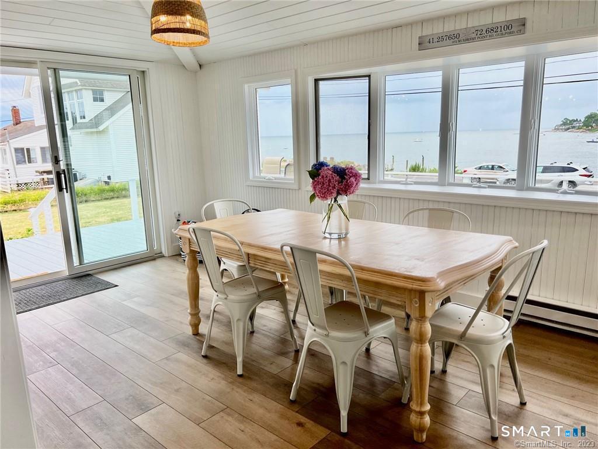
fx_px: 449
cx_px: 299
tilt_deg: -11.9
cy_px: 224
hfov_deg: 67.3
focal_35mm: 26
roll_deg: +1.6
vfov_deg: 53.1
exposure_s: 1/450
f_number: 1.5
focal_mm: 5.7
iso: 50
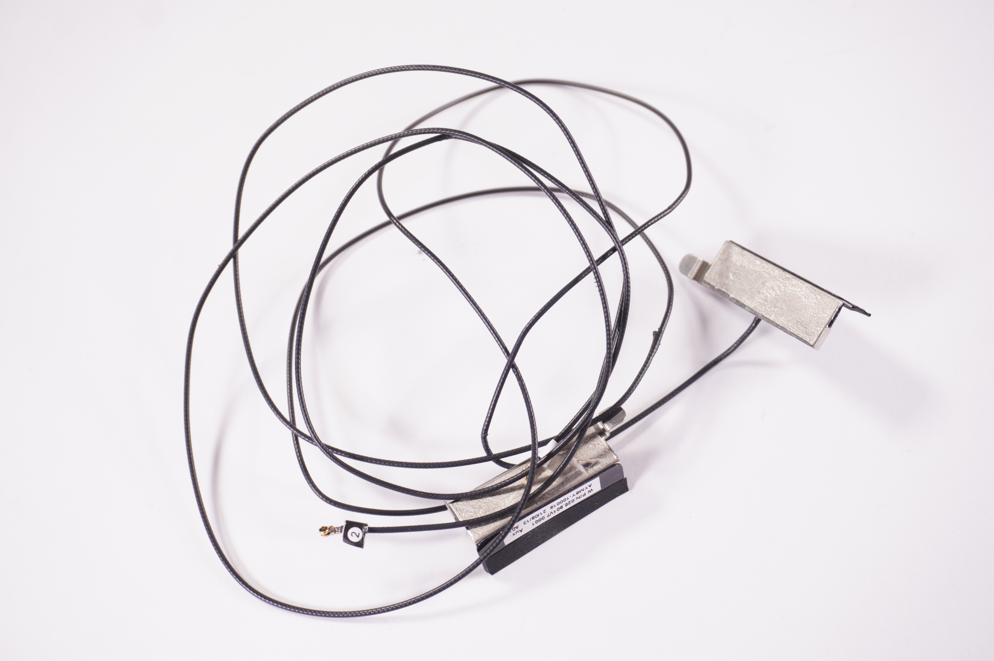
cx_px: 497
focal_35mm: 45
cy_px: 330
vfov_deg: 29.8
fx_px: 1241
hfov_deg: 43.6
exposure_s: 1/125
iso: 320
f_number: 5.6
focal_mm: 30
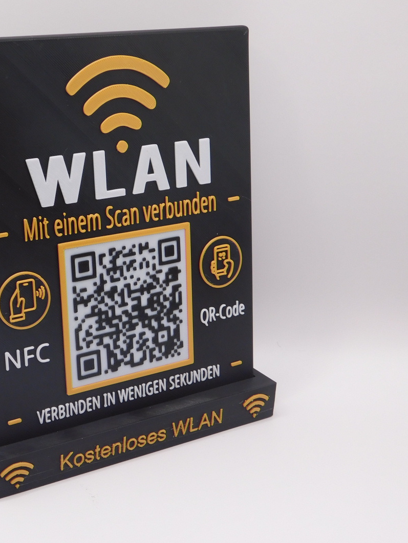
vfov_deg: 31.7
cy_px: 271
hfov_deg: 23.8
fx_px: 958
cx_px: 96
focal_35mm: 61
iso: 125
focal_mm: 8
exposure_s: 1/60
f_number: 3.7
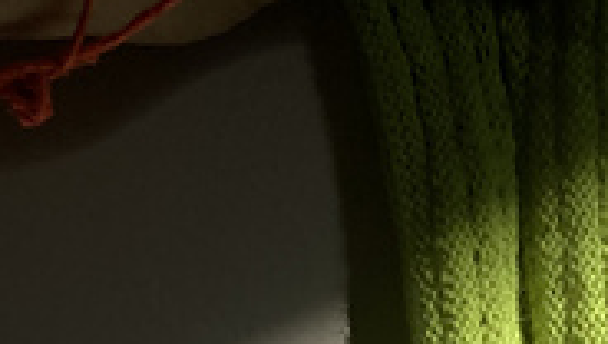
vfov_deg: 9.1
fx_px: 1711
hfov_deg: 19.8
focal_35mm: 106
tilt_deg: -5.2
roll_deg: +3.7
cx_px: 542
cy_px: 1042
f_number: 1.8
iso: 20
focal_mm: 3.99
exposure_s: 1/3436
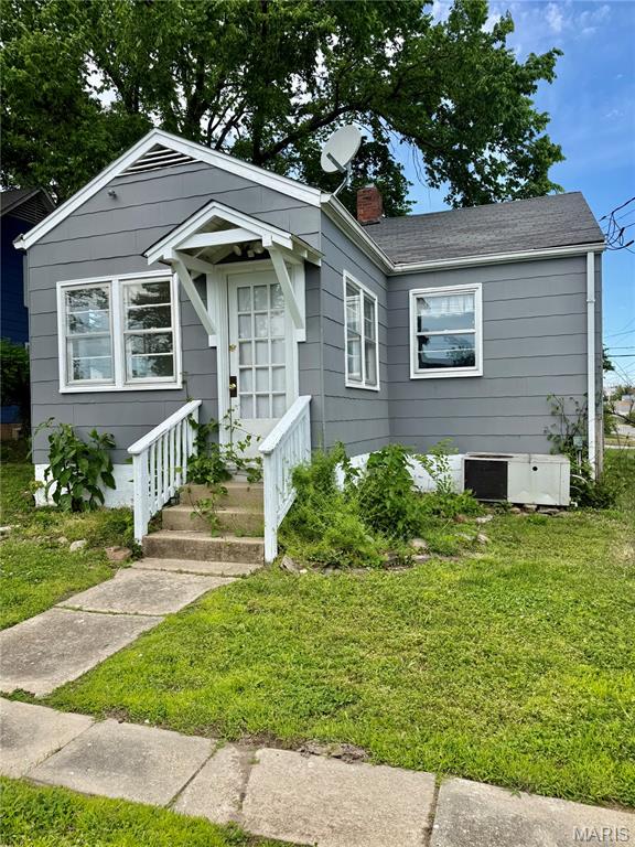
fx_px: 587
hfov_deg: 56.8
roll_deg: +0.2
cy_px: 424
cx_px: 318
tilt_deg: -0.3
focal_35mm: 24
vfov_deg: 71.6
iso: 80
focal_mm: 6.76
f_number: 1.78
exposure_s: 1/1901
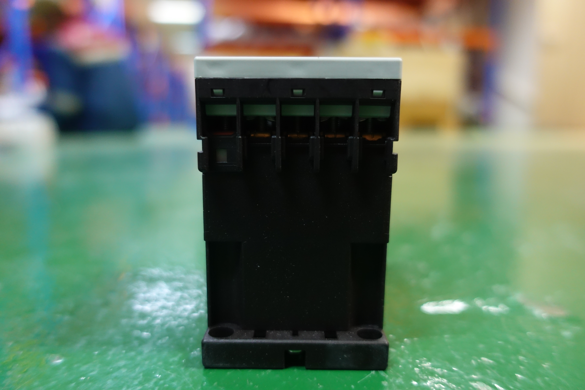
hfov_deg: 73.7
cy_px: 195
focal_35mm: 24
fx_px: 390
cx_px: 292
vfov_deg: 53.1
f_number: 1.8
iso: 800
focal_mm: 8.8
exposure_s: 1/25
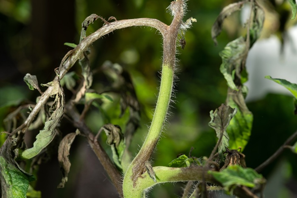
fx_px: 825
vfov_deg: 13.7
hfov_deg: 20.4
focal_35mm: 100
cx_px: 148
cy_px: 99
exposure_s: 1/50
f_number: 8
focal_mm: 100
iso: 200
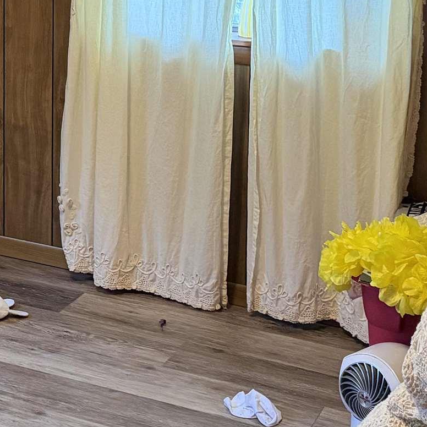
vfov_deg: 20.0
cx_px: -19
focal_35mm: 84
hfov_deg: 19.9
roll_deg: +0.0
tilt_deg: -7.6
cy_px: -4
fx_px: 1172
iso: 500
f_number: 1.78
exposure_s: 1/60
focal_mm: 6.76
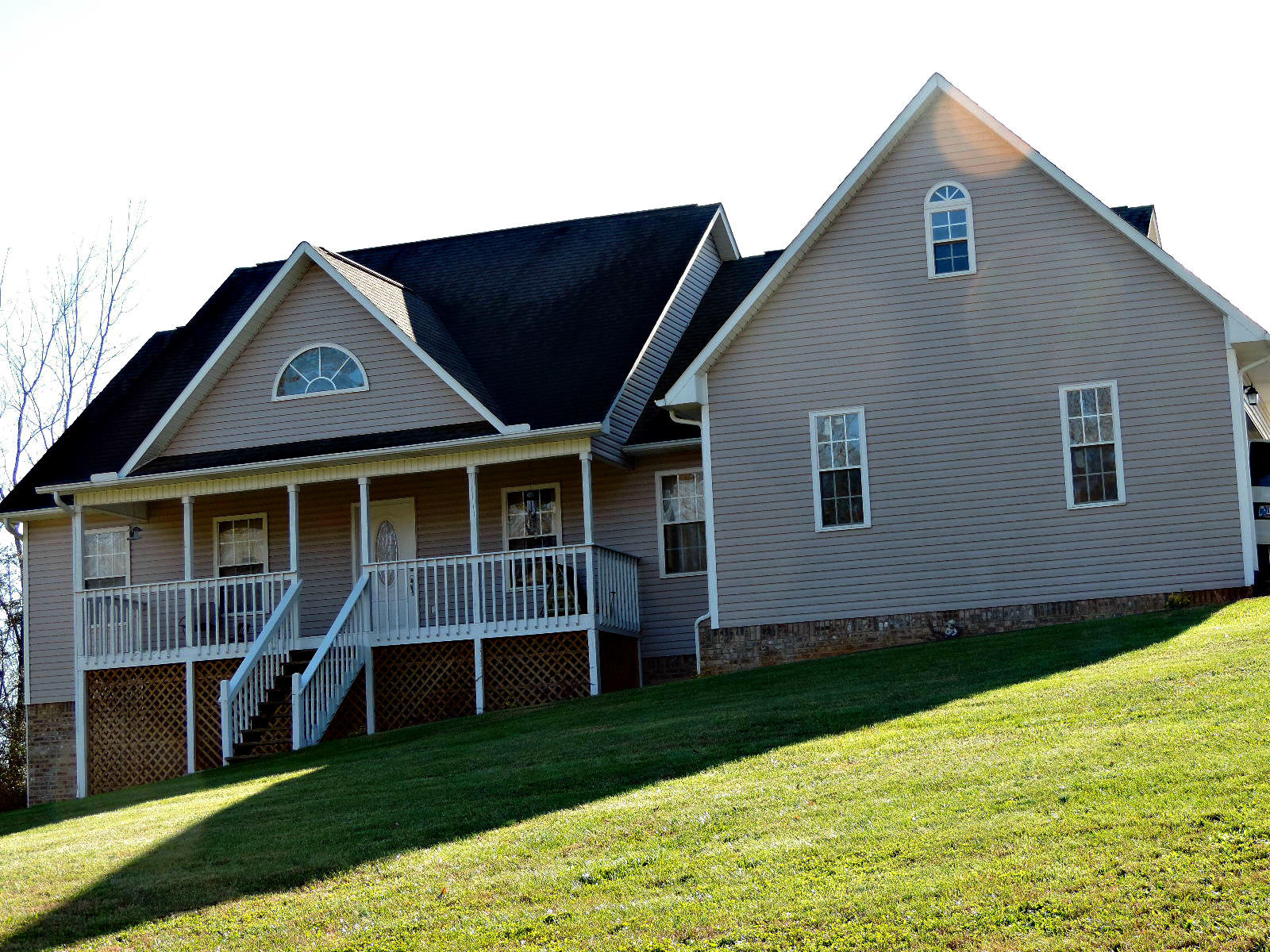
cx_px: 635
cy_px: 476
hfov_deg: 27.8
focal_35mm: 70
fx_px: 2568
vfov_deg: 21.0
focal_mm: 12.4
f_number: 3.9
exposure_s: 1/200
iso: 80
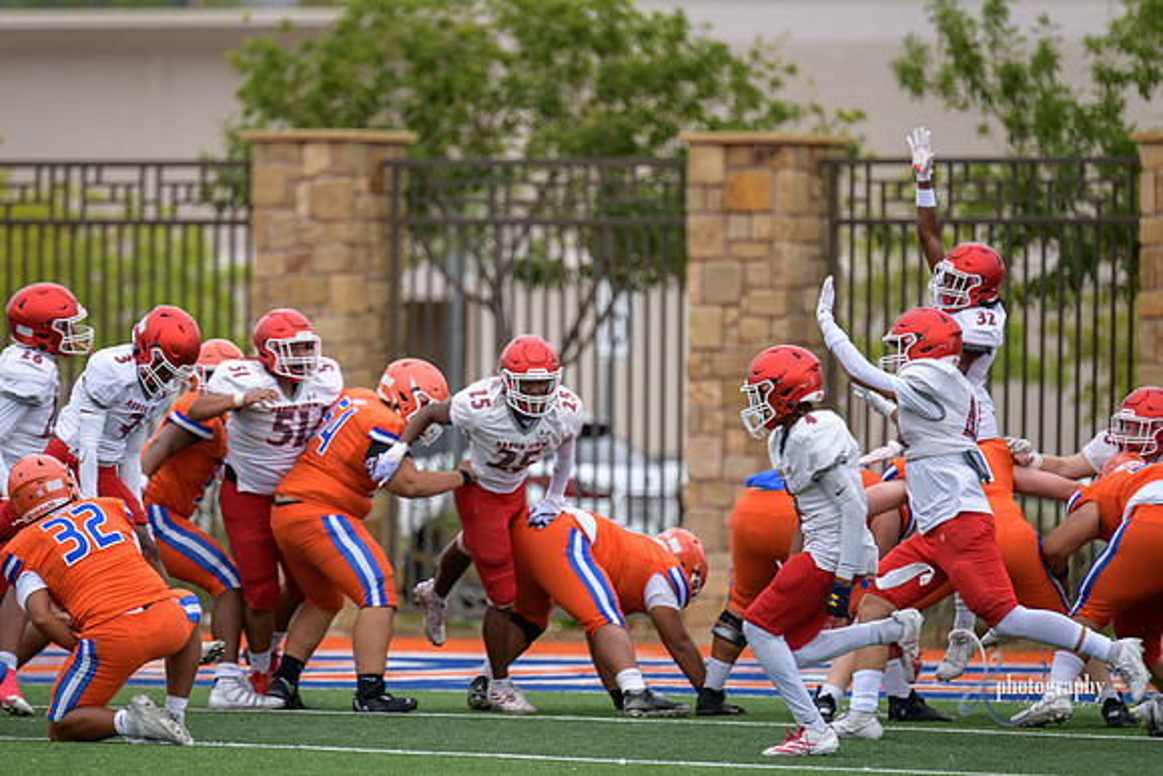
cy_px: 456
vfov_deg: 3.5
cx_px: 508
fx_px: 12829
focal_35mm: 397
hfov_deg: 5.2
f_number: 2.8
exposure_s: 1/1000
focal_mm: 300
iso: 160
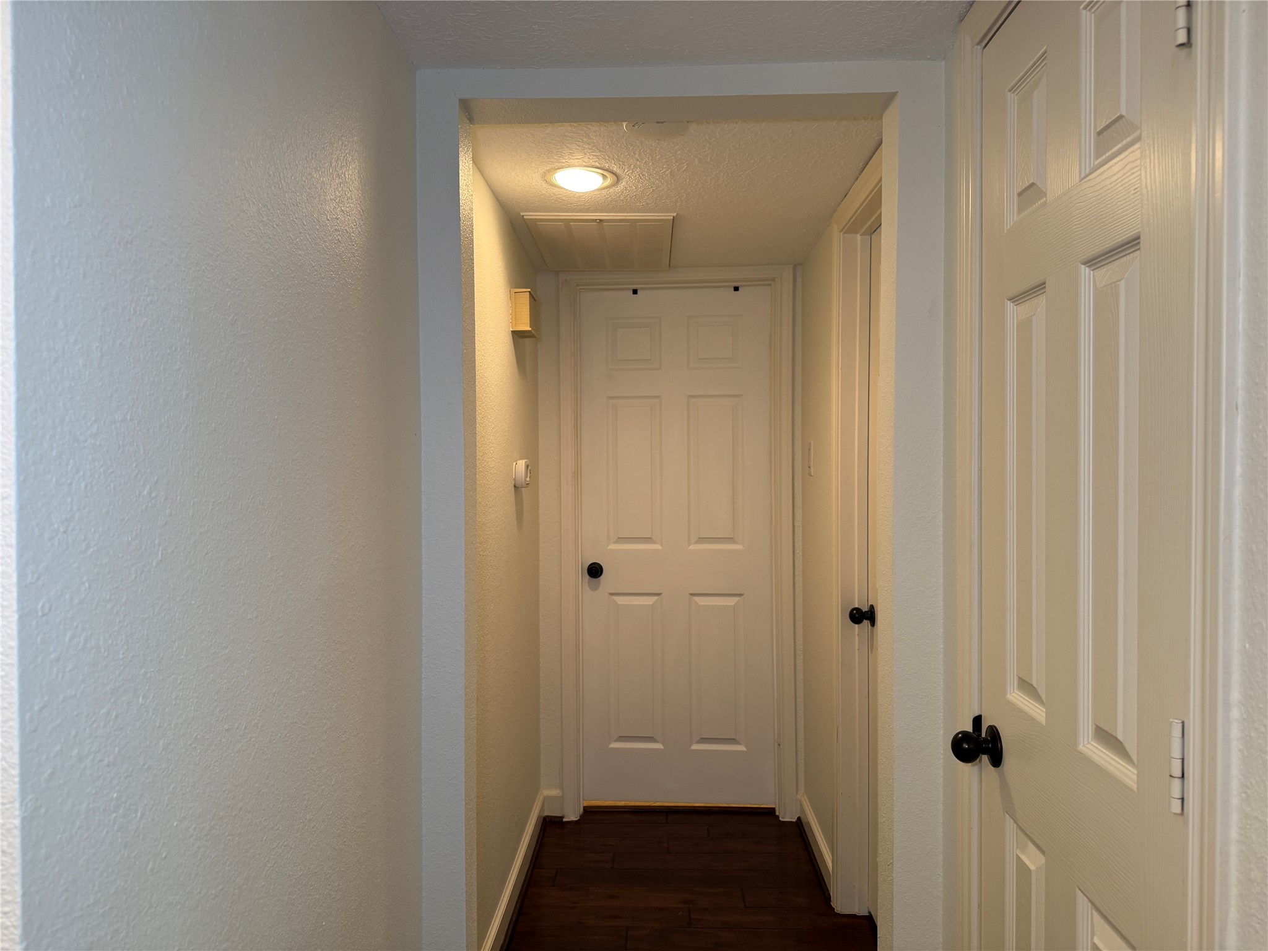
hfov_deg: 71.6
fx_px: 879
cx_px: 634
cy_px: 476
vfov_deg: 56.8
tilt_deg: -0.8
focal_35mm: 24
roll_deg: +0.1
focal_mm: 6.76
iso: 125
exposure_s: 1/60
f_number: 1.78
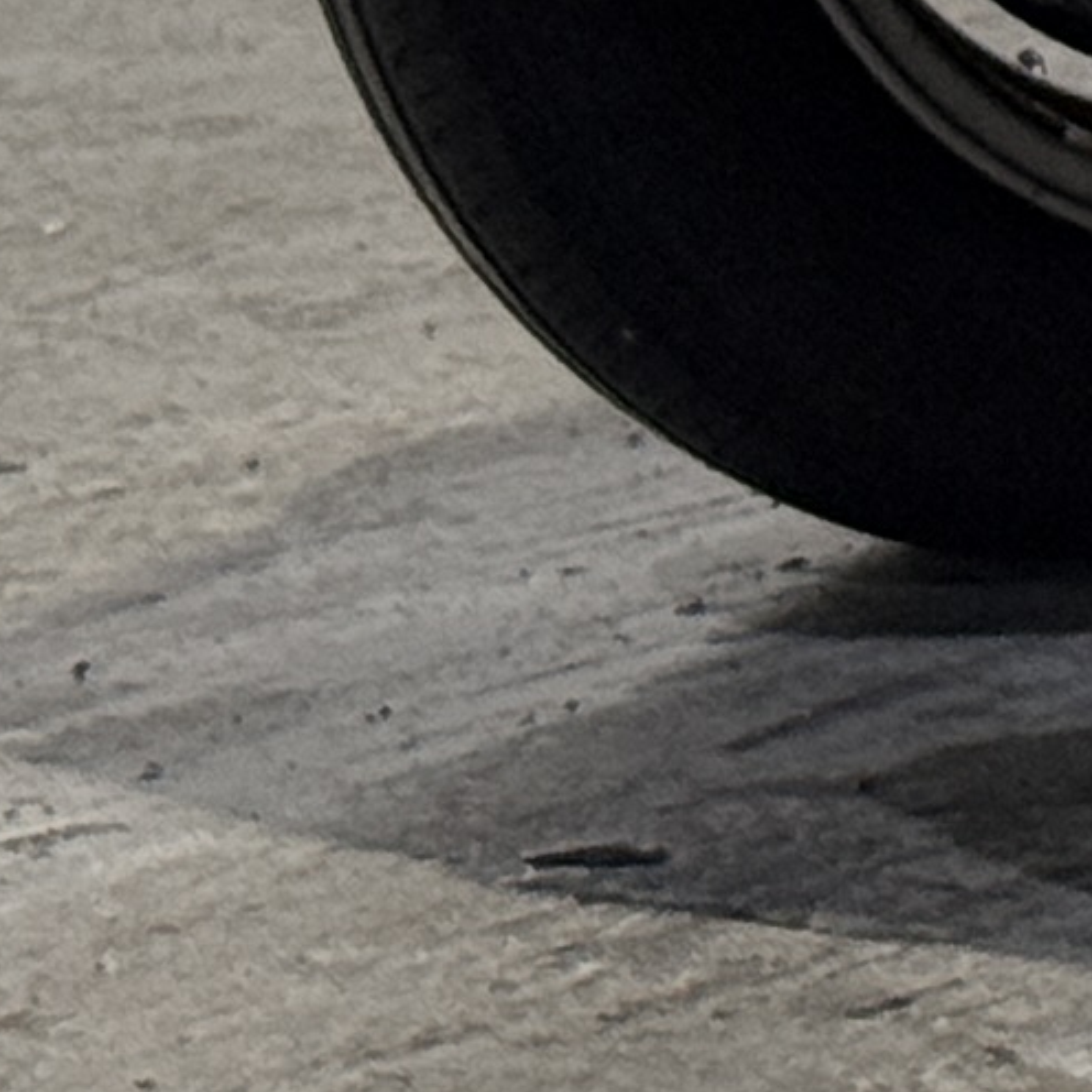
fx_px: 12313
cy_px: -1926
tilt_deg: -0.5
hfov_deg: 4.8
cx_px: 3595
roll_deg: -0.3
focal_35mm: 345
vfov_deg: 4.9
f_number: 1.78
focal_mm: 6.76
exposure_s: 1/60
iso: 64
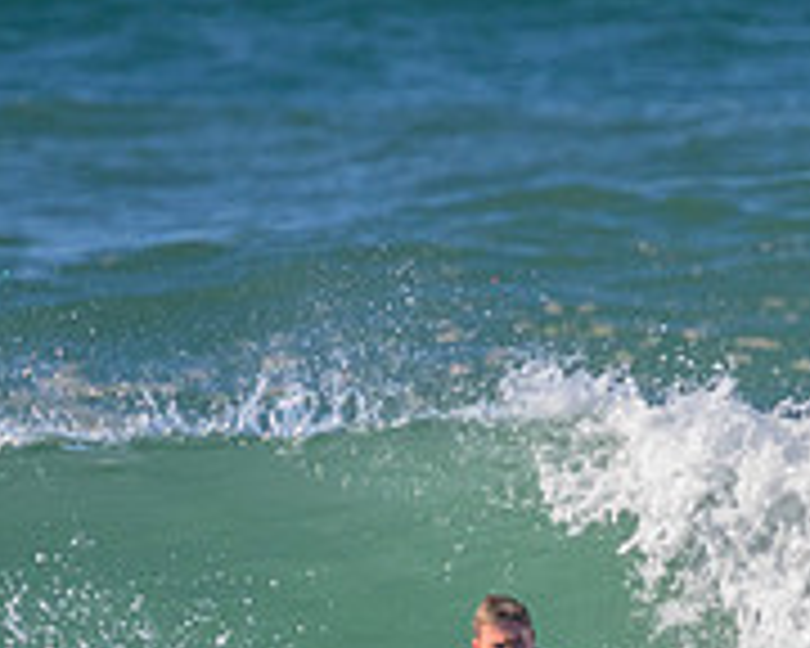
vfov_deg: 0.6
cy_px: 853
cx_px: 351
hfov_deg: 0.8
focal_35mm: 2416
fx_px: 57918
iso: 1250
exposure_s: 1/2000
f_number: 11
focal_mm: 800
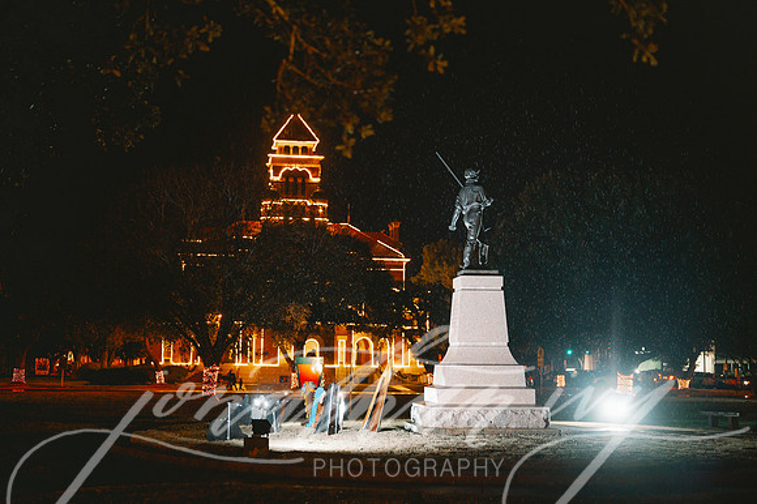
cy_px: 252
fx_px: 1051
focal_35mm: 50
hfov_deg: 39.6
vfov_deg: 27.0
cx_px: 378
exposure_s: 1/200
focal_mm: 50
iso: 2000
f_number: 2
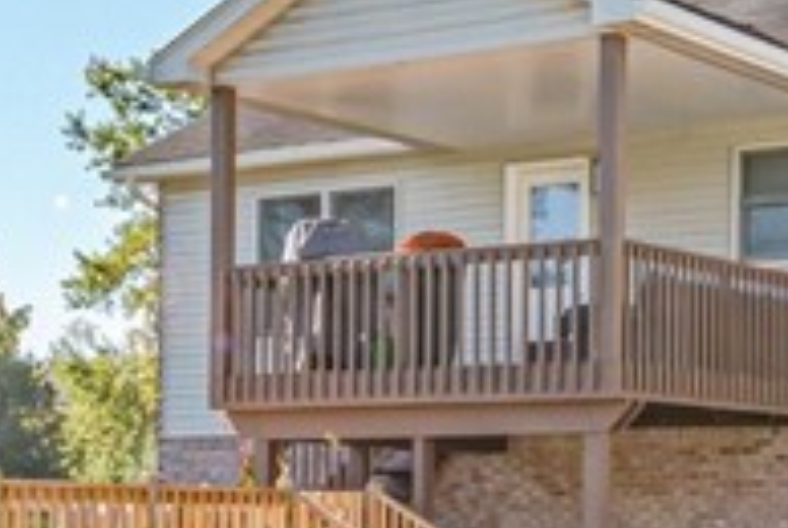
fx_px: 2324
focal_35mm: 106
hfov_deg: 19.2
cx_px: 429
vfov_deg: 12.8
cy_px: 524
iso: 100
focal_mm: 19
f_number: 11
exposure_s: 1/2000
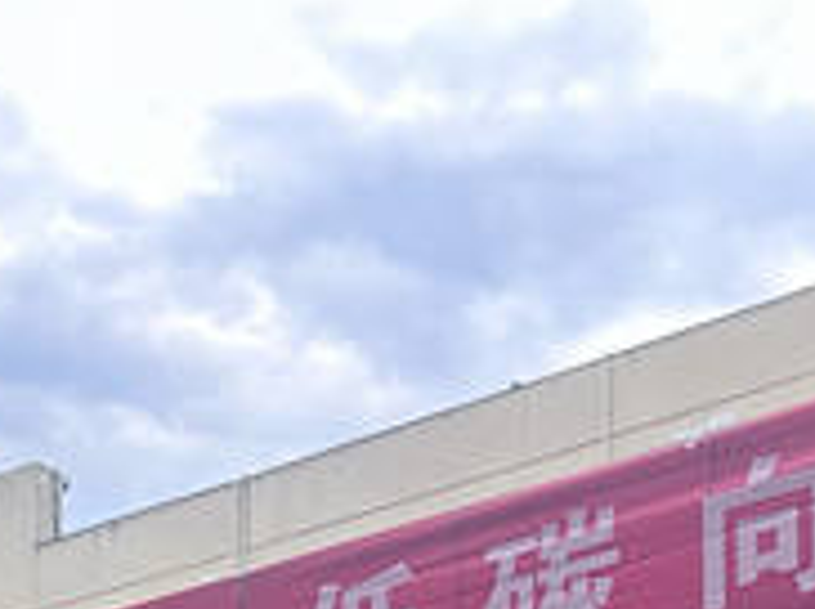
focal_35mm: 99
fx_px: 2328
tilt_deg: +6.8
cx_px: 609
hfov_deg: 19.7
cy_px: 1205
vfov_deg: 13.0
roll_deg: +0.3
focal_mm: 6.86
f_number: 1.78
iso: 80
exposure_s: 1/918
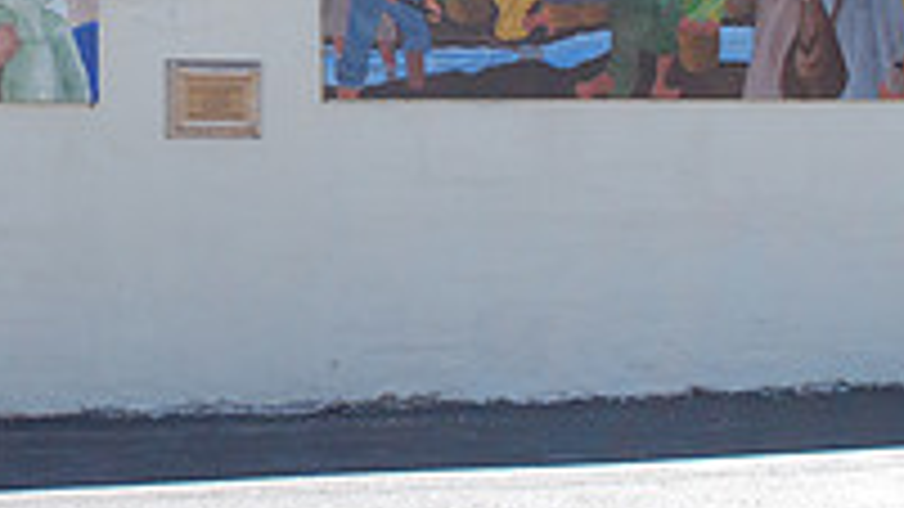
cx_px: 54
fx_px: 2397
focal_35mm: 100
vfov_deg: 11.9
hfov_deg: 20.8
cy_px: -31
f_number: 6.3
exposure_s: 1/160
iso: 100
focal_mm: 22
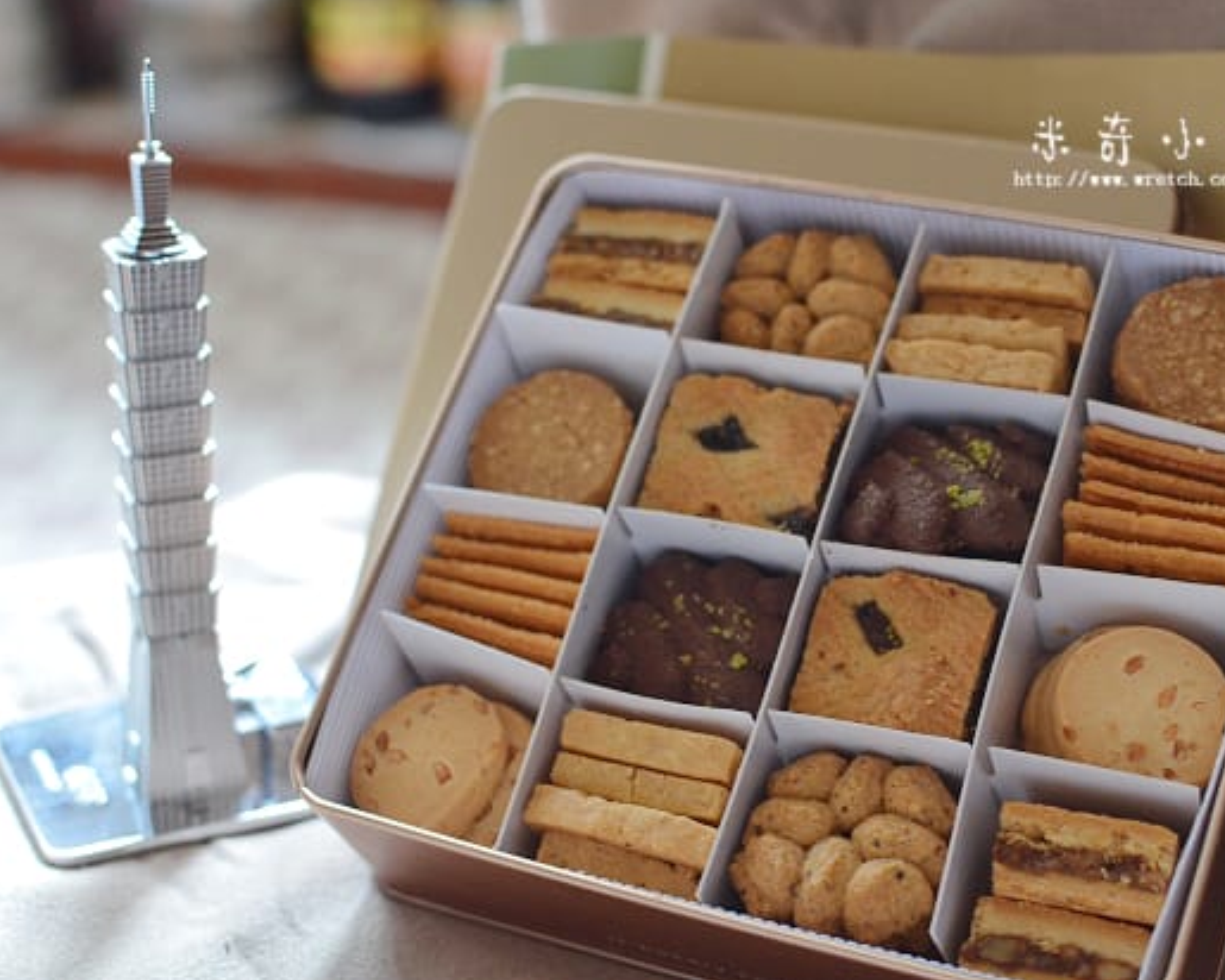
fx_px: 2196
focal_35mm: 61
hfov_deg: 31.1
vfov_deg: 25.2
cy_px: 488
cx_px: 677
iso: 1250
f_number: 3.2
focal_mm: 35
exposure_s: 1/30
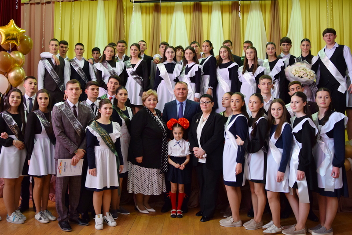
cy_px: 118
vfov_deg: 47.9
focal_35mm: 27
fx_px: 264
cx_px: 176
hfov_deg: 67.4
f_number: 3.5
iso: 800
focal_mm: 18
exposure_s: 1/60
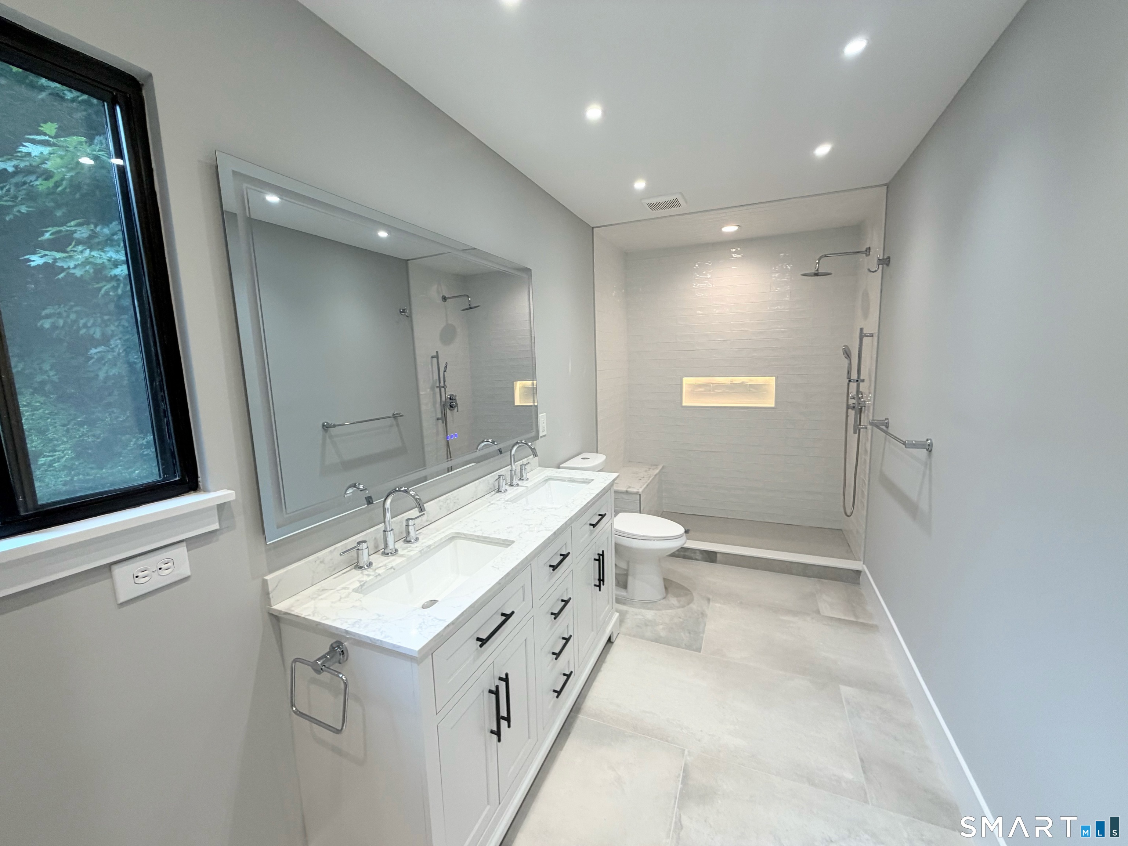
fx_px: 456
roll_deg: +1.9
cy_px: 423
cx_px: 564
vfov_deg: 85.7
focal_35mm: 14
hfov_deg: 102.1
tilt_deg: -7.5
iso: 125
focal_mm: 2.22
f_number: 2.2
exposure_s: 1/120
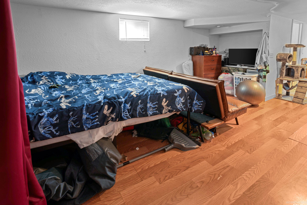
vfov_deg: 70.4
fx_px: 145
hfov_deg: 93.2
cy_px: 105
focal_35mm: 17
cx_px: 148
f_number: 12
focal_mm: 16
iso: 100
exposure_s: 30
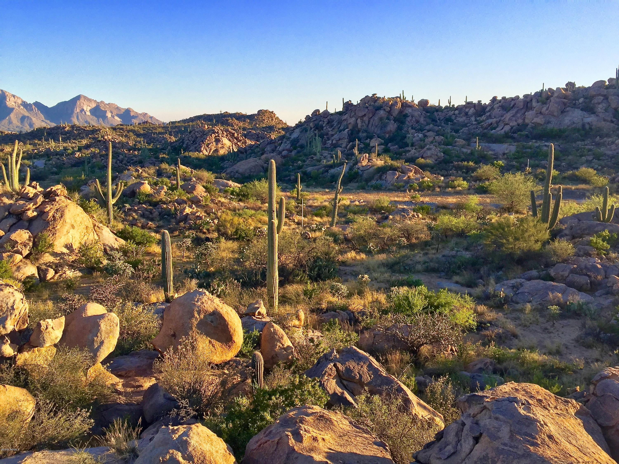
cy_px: 232
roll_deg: -0.1
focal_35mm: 29
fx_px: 519
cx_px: 310
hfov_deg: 61.7
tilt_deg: -10.6
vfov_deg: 48.2
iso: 32
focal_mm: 4.15
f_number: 2.2
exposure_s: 1/807
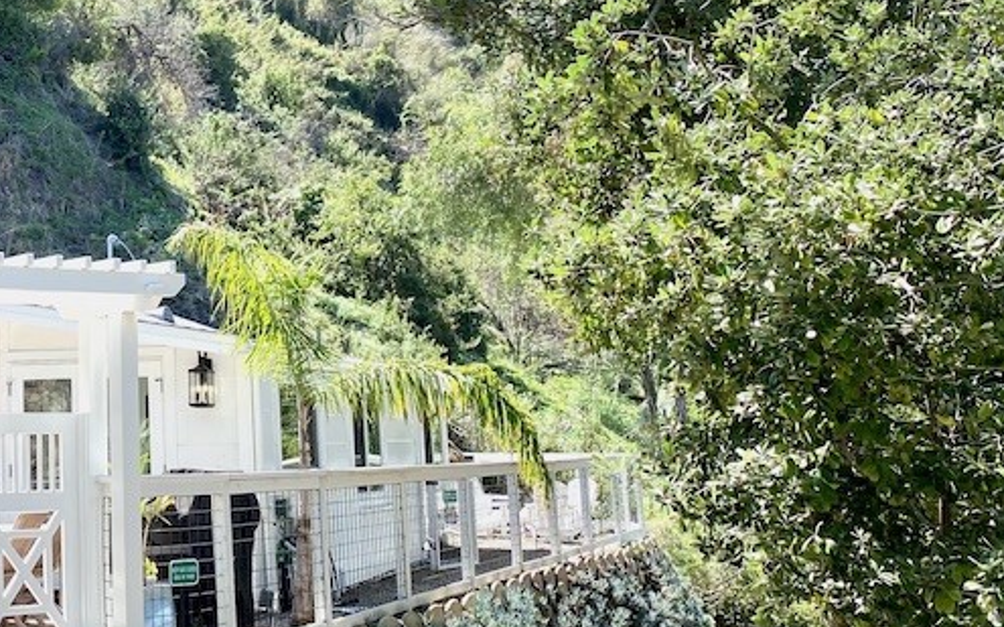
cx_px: 14
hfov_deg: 32.9
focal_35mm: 57
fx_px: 1559
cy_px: 195
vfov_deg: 22.6
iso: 32
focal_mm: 4.25
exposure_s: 1/864
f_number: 1.8
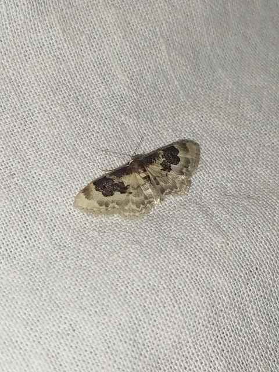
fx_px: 903
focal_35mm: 84
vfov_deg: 23.3
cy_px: 186
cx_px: 140
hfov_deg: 17.6
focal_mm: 5.31
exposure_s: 1/50
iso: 80
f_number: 1.7
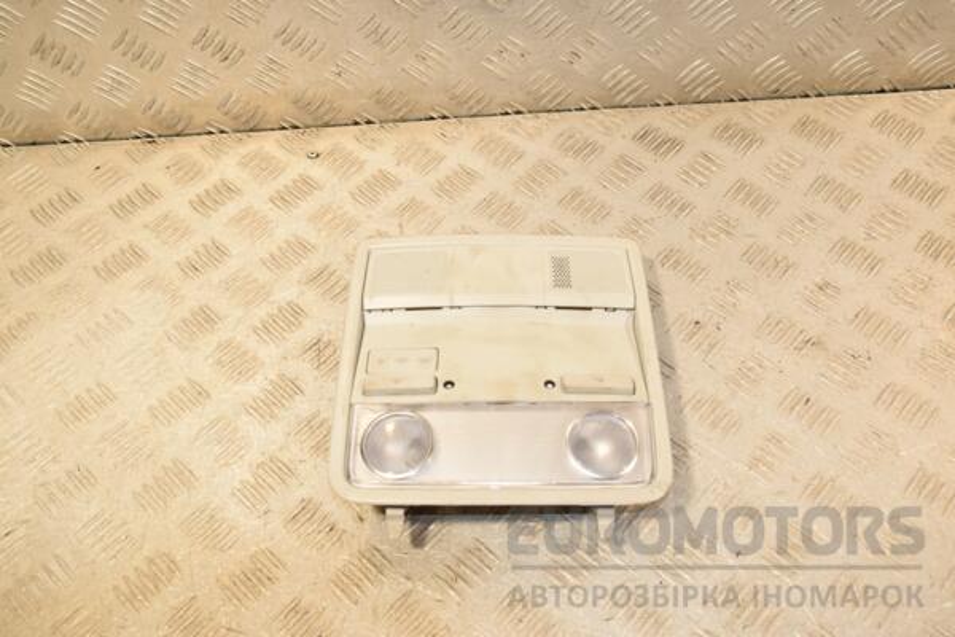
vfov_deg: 36.9
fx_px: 955
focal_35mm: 36
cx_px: 478
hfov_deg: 53.1
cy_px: 318
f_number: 7.1
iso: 800
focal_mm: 24
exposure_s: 1/200
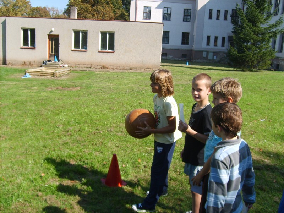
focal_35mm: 35
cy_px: 106
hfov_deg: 52.6
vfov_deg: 40.7
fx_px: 287
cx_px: 142
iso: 50
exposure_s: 1/750
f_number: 2.8
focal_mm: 5.8
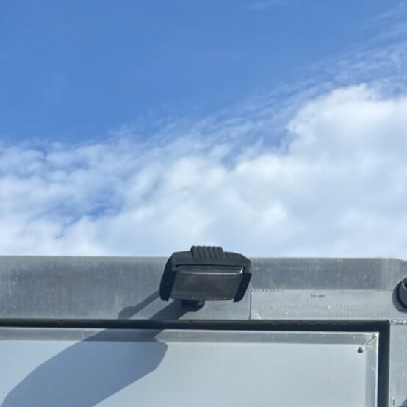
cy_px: 923
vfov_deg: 13.7
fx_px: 1304
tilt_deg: -0.9
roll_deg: +0.5
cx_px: -135
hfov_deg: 16.7
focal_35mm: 98
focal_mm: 6.76
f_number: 1.78
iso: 80
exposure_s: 1/3247
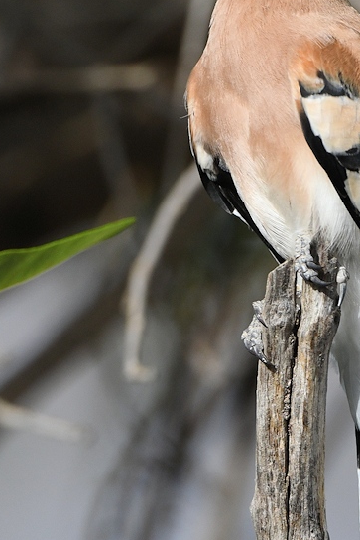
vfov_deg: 1.0
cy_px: 241
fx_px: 29604
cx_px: 252
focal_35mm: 1975
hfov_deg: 0.7
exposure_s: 1/2000
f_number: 5.6
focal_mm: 700
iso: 500
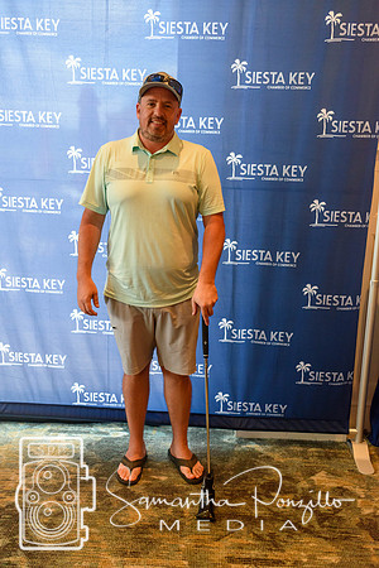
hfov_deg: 36.9
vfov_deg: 53.1
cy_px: 284
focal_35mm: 36
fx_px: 568
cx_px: 190
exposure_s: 1/60
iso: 800
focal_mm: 24
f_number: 3.8
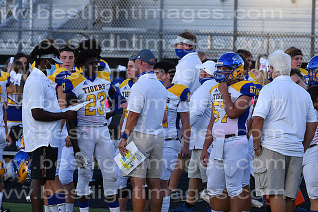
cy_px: 119
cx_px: 130
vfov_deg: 2.4
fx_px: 4983
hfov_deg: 3.7
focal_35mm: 564
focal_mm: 300
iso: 640
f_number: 5.6
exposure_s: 1/800
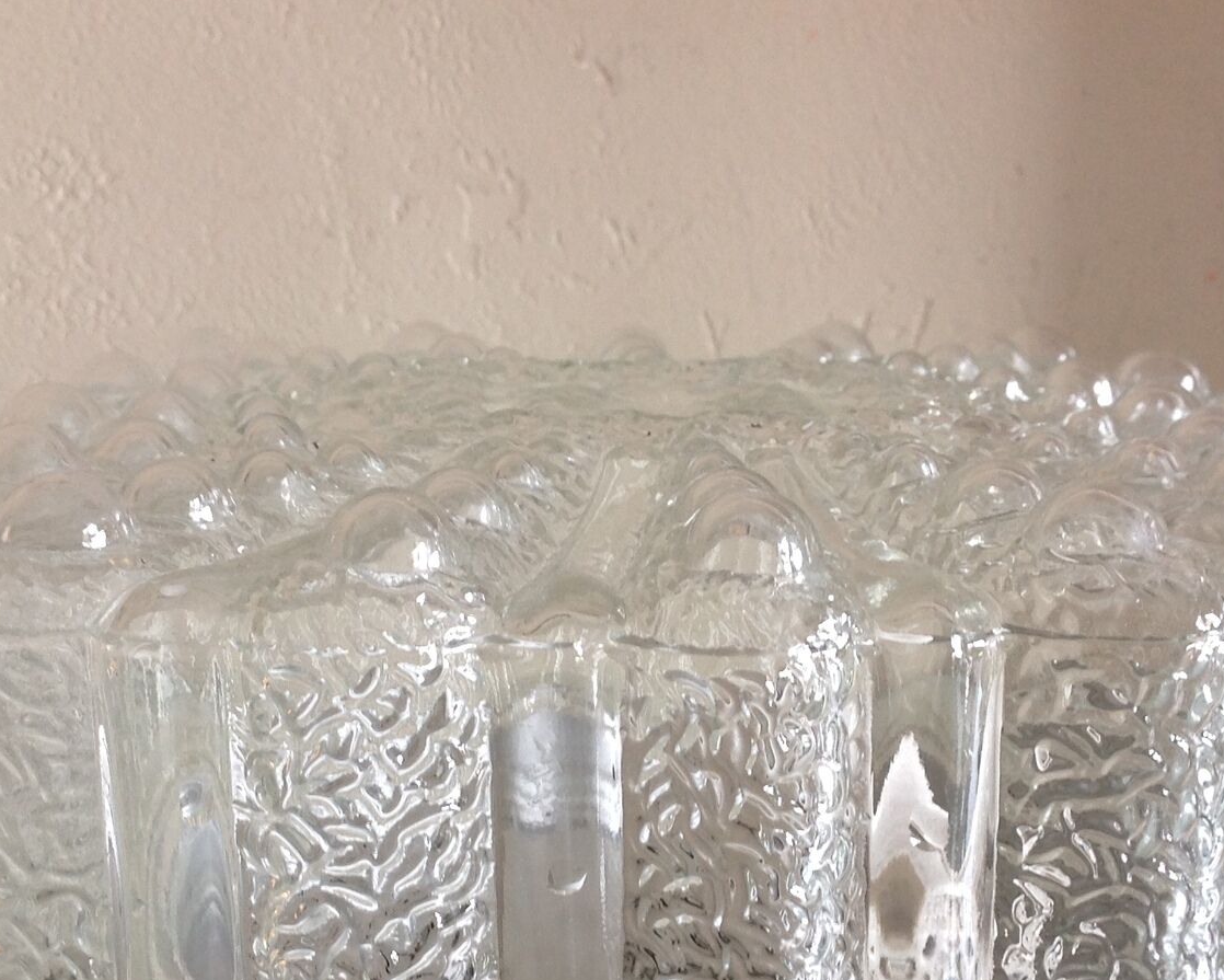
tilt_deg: -17.2
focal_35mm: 61
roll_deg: -0.4
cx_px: 634
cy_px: 780
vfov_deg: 24.6
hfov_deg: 30.9
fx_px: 2210
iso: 64
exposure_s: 1/15
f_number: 2.4
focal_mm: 4.28
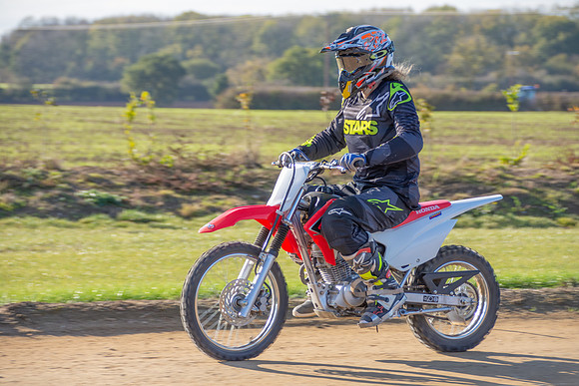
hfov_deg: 10.5
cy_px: 193
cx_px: 290
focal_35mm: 195
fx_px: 3137
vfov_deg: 7.0
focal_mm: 130
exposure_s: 1/500
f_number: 7.1
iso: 200
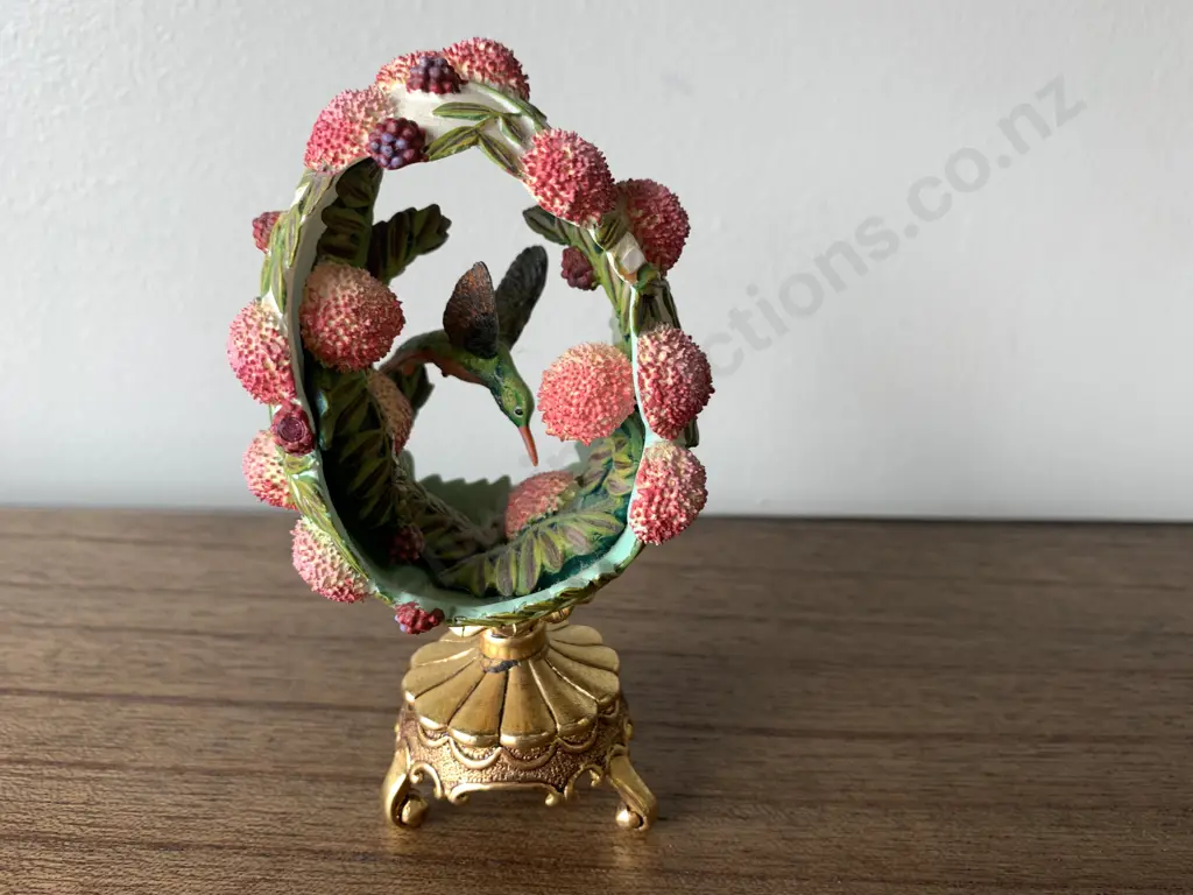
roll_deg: -0.1
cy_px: 448
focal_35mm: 26
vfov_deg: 53.1
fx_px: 896
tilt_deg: -20.4
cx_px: 596
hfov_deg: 67.3
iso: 25
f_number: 1.8
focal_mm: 4.25
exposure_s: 1/142
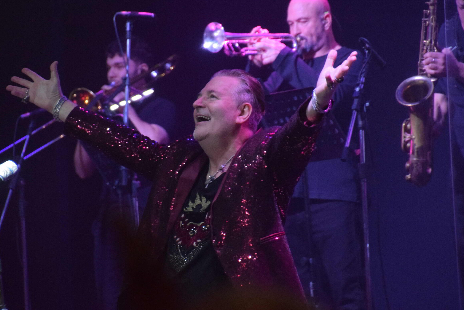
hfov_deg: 6.2
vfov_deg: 4.2
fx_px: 4254
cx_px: 227
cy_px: 156
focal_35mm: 330
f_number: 6.3
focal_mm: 200
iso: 3200
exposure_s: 1/250
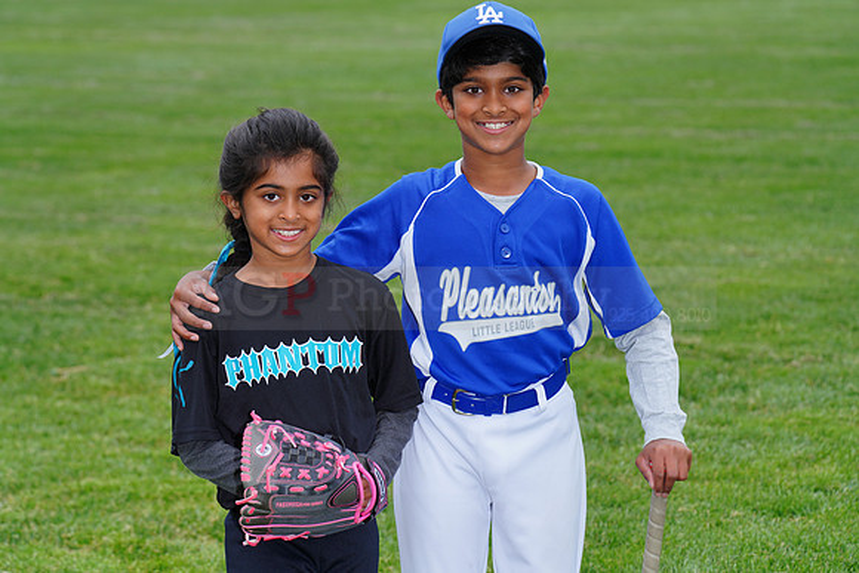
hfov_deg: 13.9
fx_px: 3532
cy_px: 286
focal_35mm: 148
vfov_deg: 9.3
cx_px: 430
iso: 200
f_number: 8
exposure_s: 1/200
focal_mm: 148
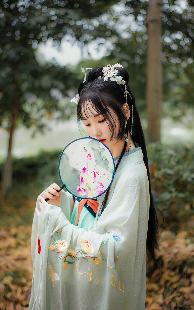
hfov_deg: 24.9
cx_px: 102
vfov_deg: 38.9
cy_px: 152
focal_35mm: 52
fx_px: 440
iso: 100
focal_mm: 50
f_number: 2.2
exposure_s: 1/125
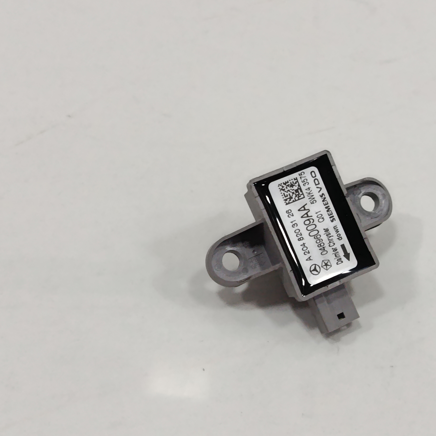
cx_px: 277
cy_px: 218
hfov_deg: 29.9
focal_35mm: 57
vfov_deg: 30.0
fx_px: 812
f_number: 1.7
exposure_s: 1/100
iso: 786
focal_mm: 5.24
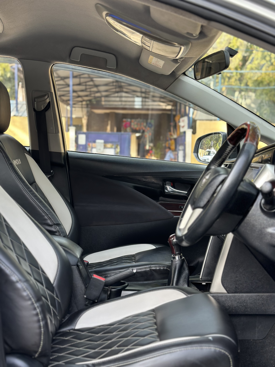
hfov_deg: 30.3
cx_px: 138
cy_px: 184
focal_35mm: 48
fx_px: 508
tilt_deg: -3.8
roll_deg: -2.0
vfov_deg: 39.7
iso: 80
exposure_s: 1/211
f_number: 1.78
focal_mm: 6.86
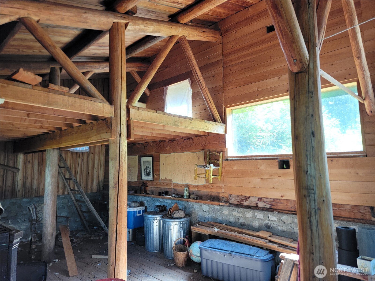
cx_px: 188
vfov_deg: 56.8
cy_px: 140
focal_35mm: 24
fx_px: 260
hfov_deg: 71.6
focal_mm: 6.7
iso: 160
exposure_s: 1/120
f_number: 1.8
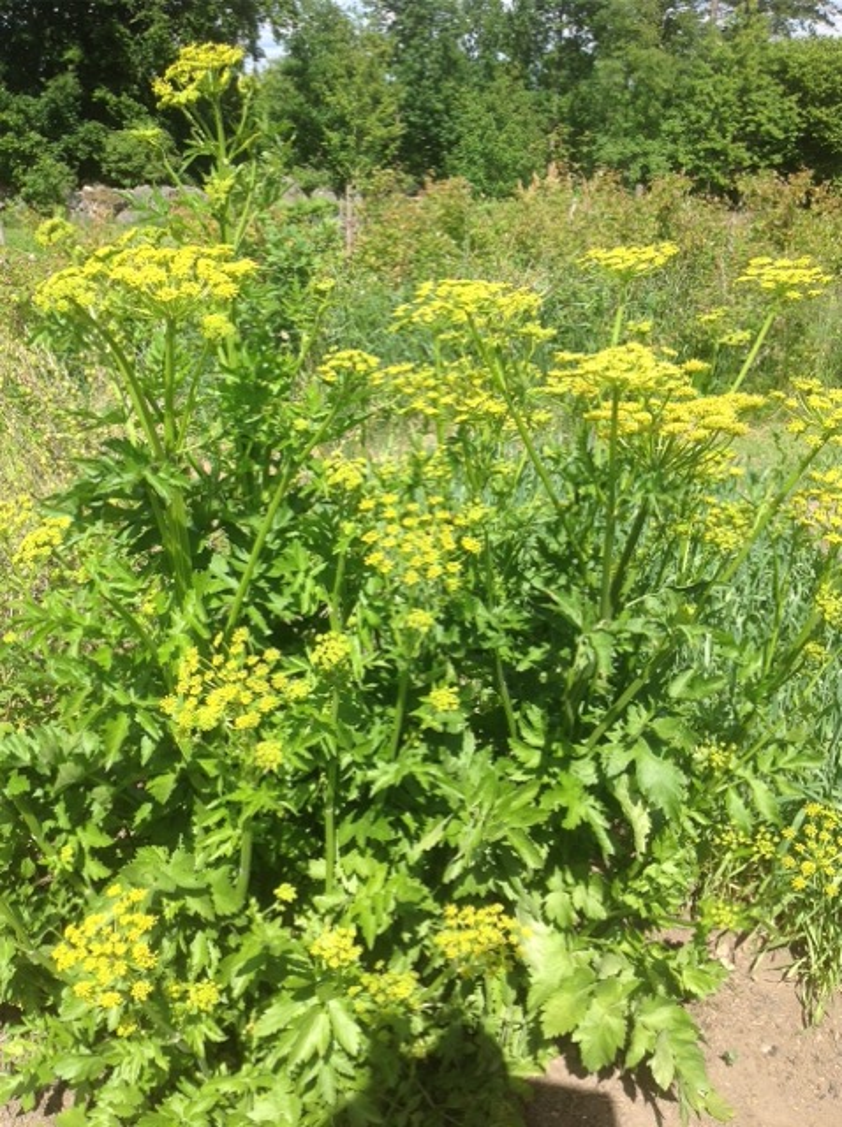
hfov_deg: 40.6
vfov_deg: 52.7
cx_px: 421
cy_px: 564
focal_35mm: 35
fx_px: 1138
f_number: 2.4
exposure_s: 1/1259
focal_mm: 4.28
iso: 50
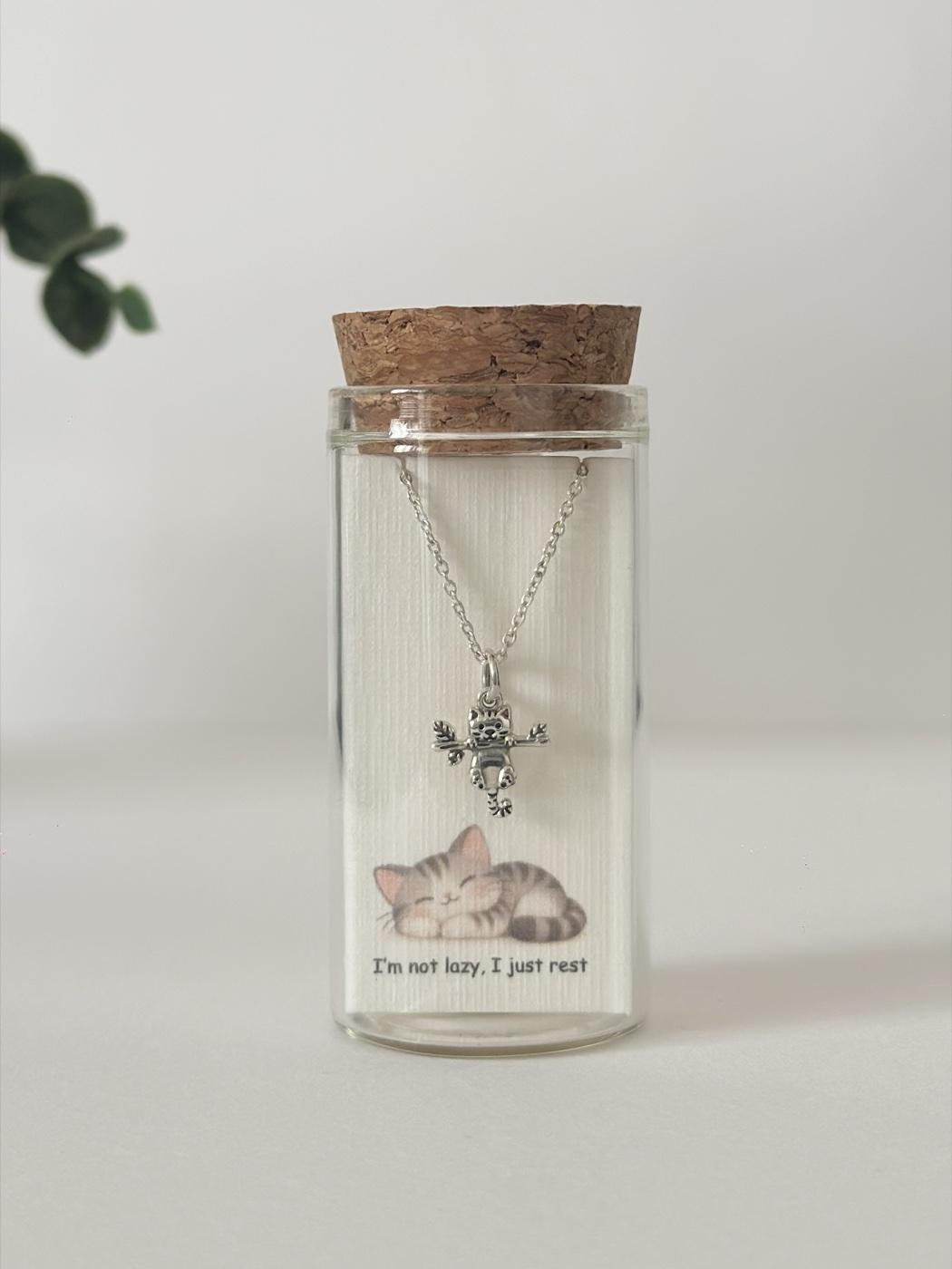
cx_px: 476
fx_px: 1760
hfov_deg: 30.3
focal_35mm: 48
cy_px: 634
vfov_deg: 39.7
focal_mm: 6.86
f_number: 1.78
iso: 125
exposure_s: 1/79
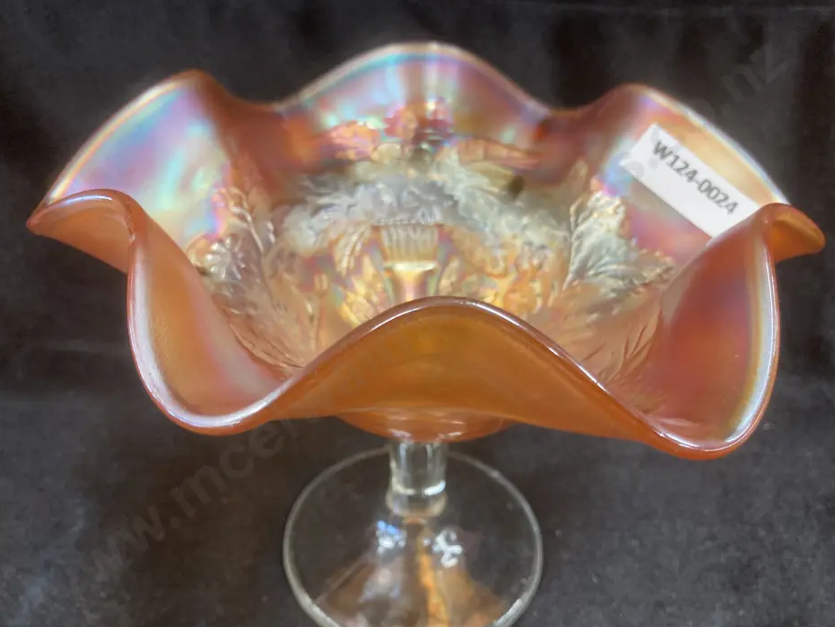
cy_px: 331
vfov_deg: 45.4
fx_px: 748
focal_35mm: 31
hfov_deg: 58.3
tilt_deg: -35.0
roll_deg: -3.6
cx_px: 410
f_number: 1.8
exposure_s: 1/50
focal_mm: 3.99
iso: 160
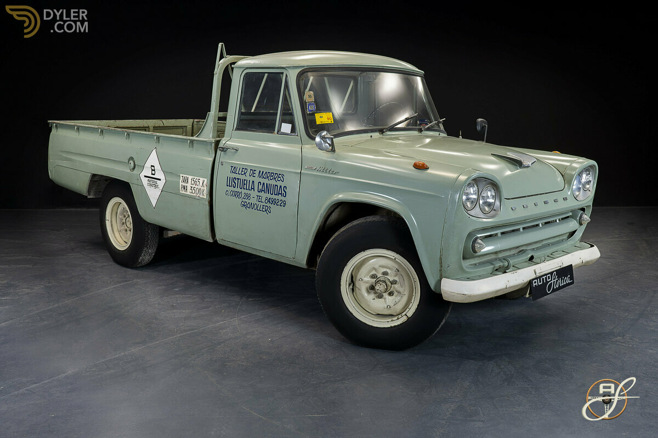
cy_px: 219
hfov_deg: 53.1
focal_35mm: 36
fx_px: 658
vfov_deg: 36.9
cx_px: 329
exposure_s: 1/1.67
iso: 250
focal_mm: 36
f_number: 10
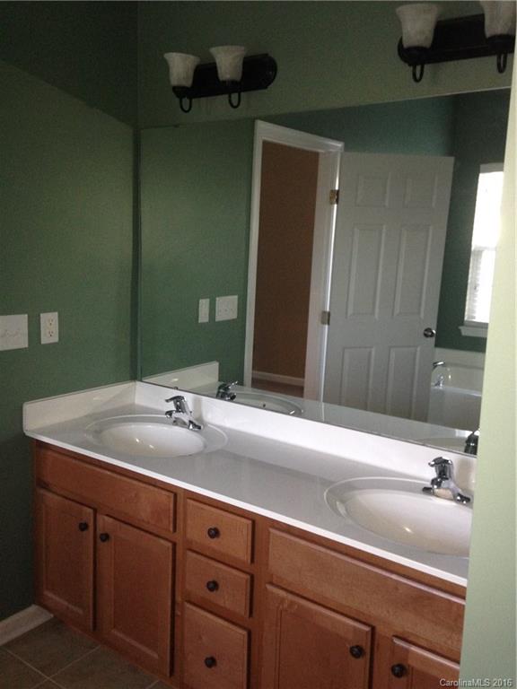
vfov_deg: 55.4
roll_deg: -1.3
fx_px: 657
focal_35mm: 33
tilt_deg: -10.1
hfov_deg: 42.9
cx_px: 258
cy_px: 344
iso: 200
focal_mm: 4.12
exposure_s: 1/20
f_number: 2.4
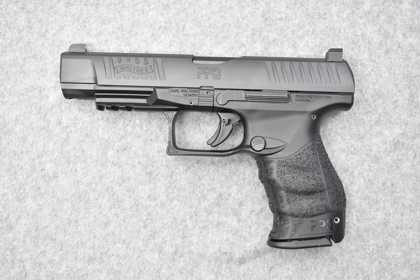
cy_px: 140
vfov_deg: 29.9
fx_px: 525
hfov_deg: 43.6
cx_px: 210
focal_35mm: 45
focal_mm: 30
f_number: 5.6
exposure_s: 1/100
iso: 400
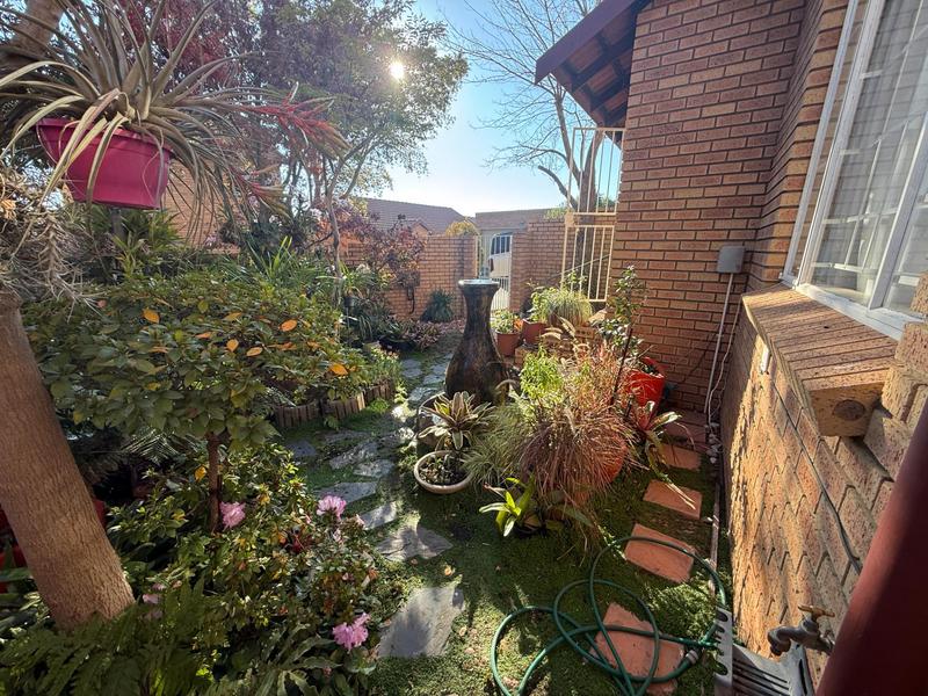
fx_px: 375
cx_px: 464
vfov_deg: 85.7
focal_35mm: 14
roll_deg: -0.2
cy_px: 348
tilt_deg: -15.0
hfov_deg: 102.1
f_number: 2.2
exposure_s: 1/220
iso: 64
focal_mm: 2.22
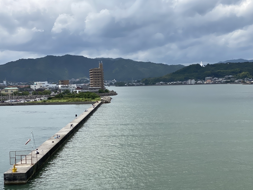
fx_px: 431
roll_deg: +1.6
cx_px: 123
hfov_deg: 32.7
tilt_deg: -2.8
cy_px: 102
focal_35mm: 59
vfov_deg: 24.8
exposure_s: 1/3425
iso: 20
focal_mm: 6
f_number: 2
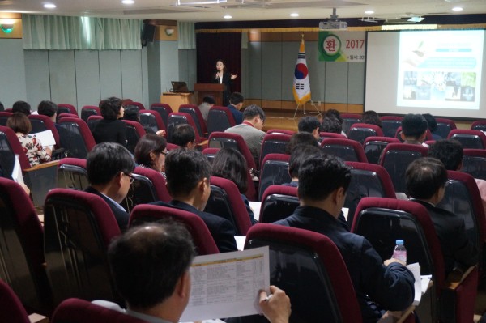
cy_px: 162
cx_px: 243
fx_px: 627
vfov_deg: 28.9
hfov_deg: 42.4
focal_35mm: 46
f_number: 5
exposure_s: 1/50
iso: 3200
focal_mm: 31
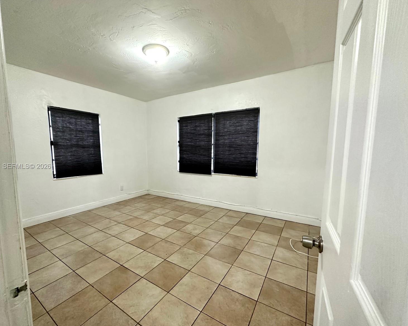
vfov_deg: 84.0
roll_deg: +0.0
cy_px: 167
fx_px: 181
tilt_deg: -7.1
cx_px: 187
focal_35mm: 15
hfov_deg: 96.6
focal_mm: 2.22
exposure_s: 1/60
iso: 320
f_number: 2.2
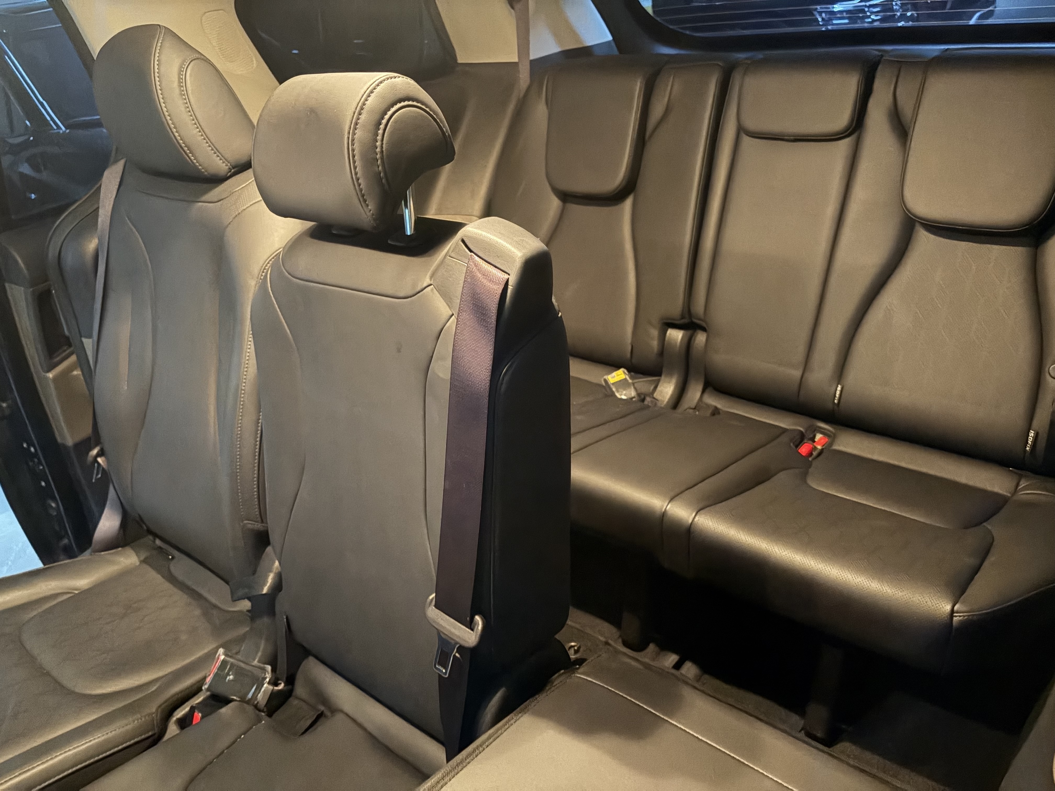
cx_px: 528
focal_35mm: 26
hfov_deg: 67.3
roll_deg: +7.4
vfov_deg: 53.1
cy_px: 396
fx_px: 792
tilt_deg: -27.6
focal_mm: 5.96
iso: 1600
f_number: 1.6
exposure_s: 1/9
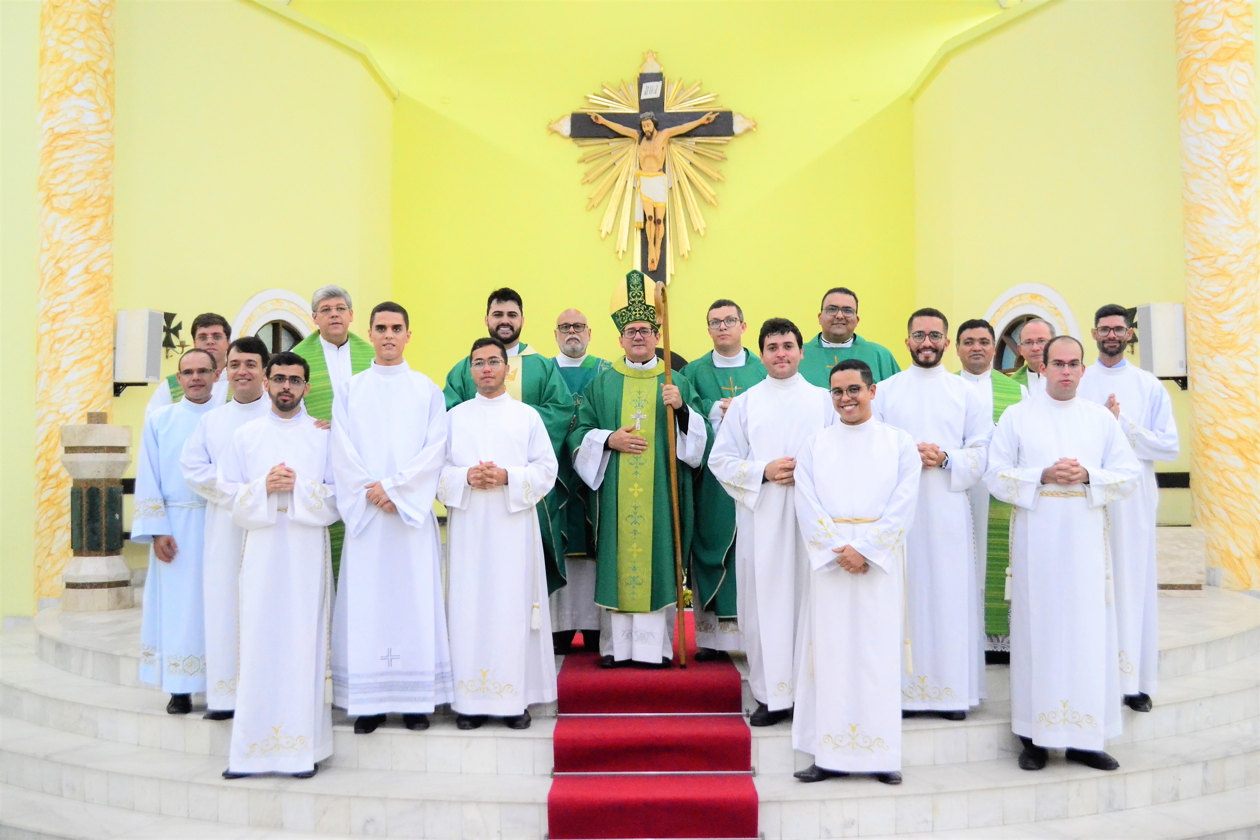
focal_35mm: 33
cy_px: 420
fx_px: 1155
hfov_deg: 57.2
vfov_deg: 40.0
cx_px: 630
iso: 3200
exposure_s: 1/80
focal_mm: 22
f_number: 4
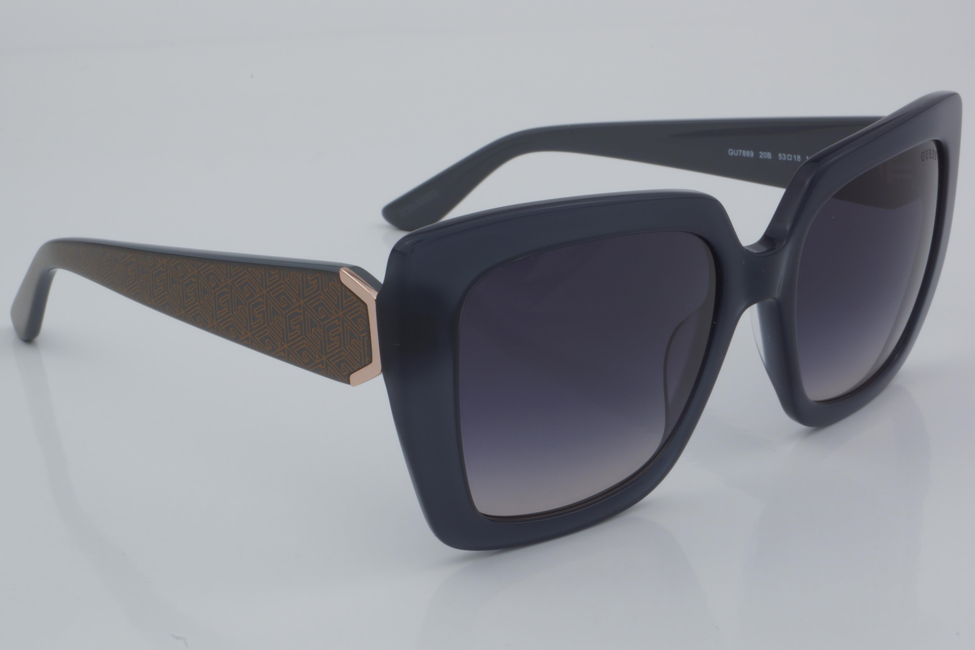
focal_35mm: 75
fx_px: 2031
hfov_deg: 27.0
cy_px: 325
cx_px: 488
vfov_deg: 18.2
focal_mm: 50
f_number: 32
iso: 100
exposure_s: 1/4
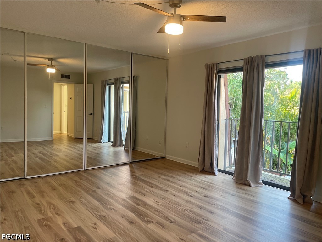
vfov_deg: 53.1
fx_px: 242
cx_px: 161
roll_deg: -1.3
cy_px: 121
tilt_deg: -2.5
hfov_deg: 67.3
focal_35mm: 26
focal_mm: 4.2
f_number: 1.6
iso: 100
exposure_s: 1/120
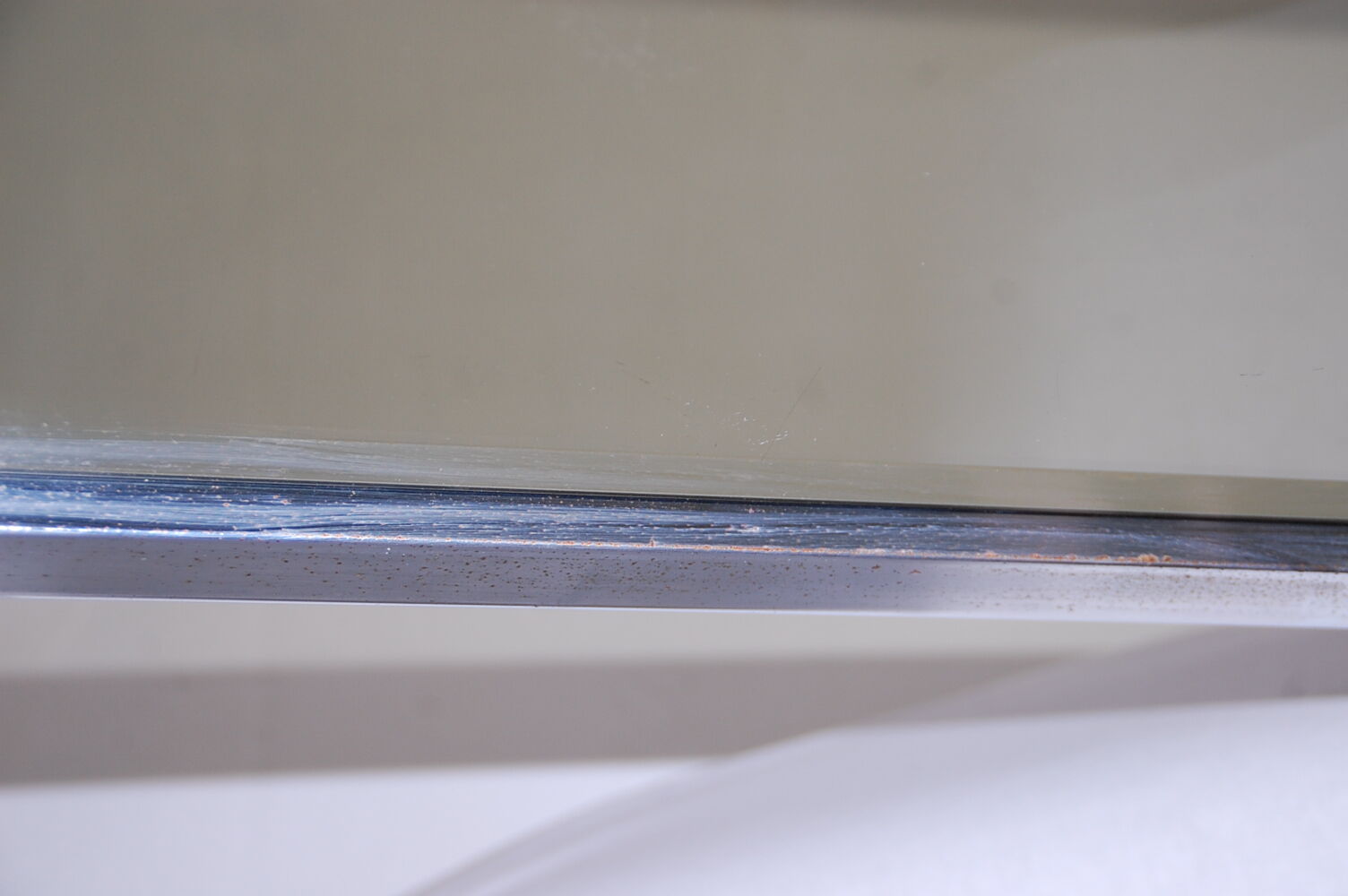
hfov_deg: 28.1
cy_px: 448
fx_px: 2694
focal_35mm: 72
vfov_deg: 18.9
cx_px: 674
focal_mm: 48
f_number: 4.8
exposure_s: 1/60
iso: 400
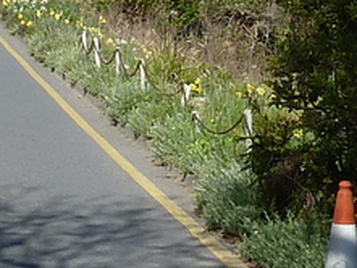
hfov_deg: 10.8
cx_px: -45
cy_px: -160
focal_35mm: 181
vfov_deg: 8.0
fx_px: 1868
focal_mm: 4.1
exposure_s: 1/500
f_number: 4
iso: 80
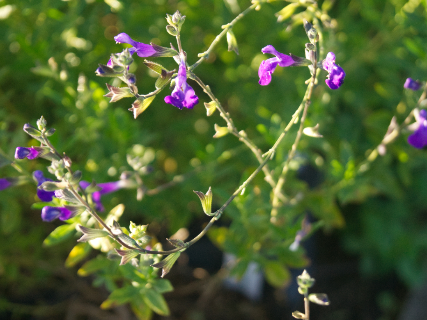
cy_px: 158
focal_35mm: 92
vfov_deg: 16.1
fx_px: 1129
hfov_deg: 21.4
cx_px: 196
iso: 1000
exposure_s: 1/500
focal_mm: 55
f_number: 5.6
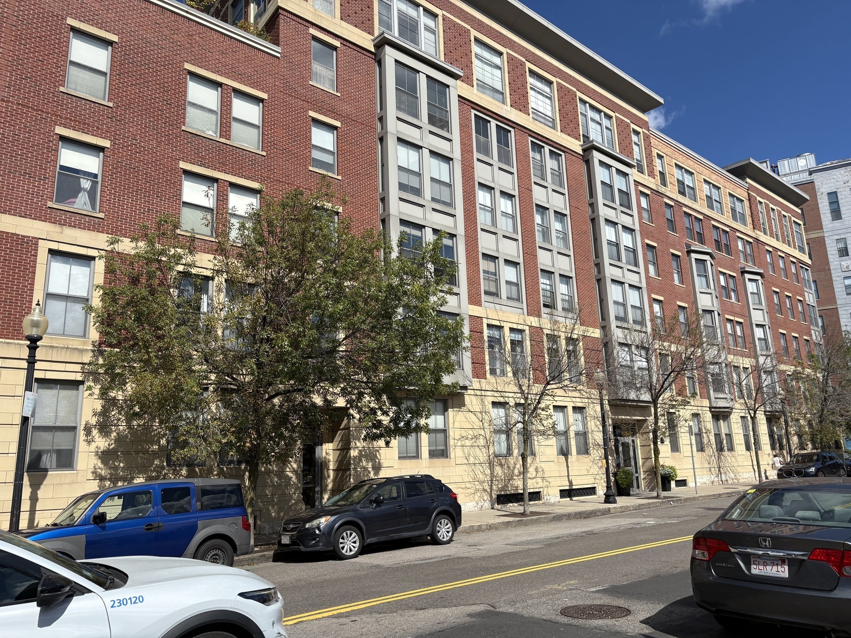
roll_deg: +2.3
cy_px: 319
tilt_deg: +16.4
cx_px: 426
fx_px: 639
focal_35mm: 26
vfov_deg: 53.1
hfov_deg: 67.3
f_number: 1.6
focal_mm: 5.96
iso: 50
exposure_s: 1/4608
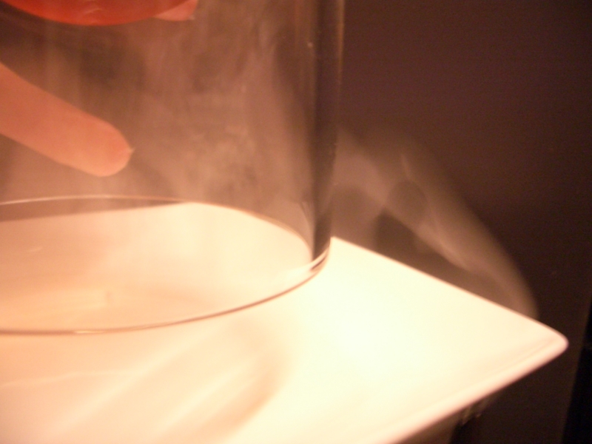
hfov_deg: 52.6
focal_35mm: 35
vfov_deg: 40.7
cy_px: 222
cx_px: 296
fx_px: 599
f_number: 2.6
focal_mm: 5.8
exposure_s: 1/25
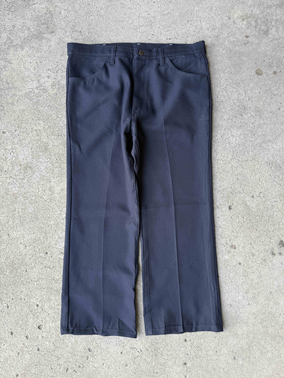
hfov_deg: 56.8
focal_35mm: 24
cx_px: 142
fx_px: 263
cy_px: 189
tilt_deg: -86.0
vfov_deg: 71.6
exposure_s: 1/156
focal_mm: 6.76
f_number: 1.78
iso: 64
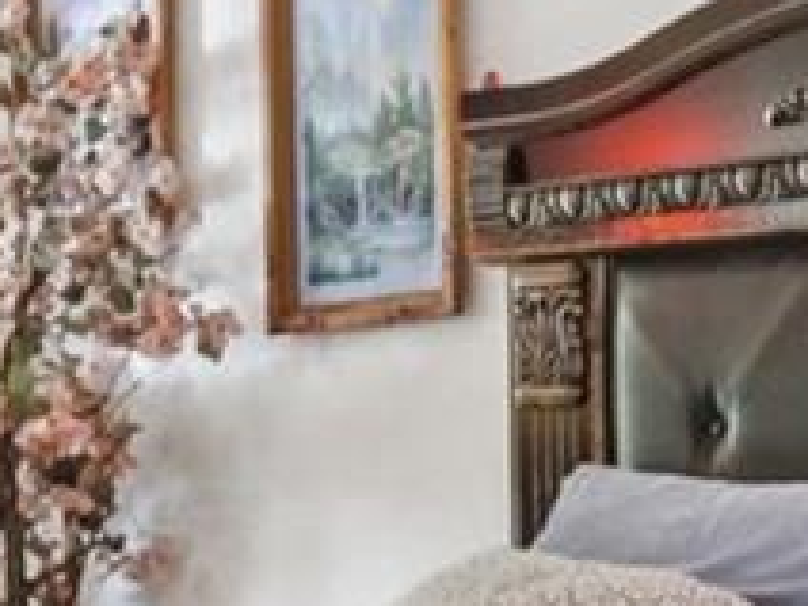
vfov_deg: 12.7
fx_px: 2708
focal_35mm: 116
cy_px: 457
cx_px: 503
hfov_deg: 17.0
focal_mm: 16
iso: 400
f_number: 8
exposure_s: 1/2.5
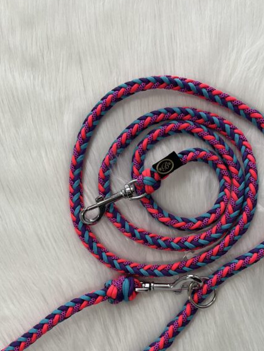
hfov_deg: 38.6
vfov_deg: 49.4
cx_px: 156
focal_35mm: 37
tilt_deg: -84.7
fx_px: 376
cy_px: 230
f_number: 1.6
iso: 40
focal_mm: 5.1
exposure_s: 1/273
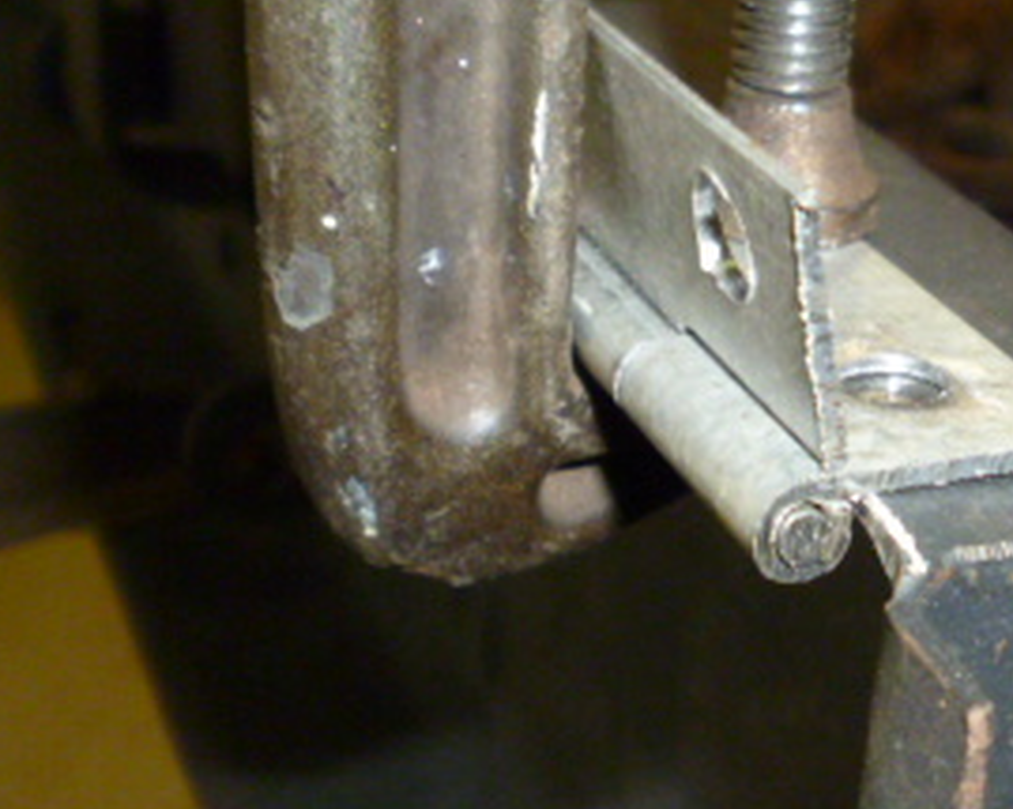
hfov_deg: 28.1
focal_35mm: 65
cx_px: 911
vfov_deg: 22.8
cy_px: 760
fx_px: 1948
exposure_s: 1/60
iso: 400
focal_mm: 5
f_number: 3.1
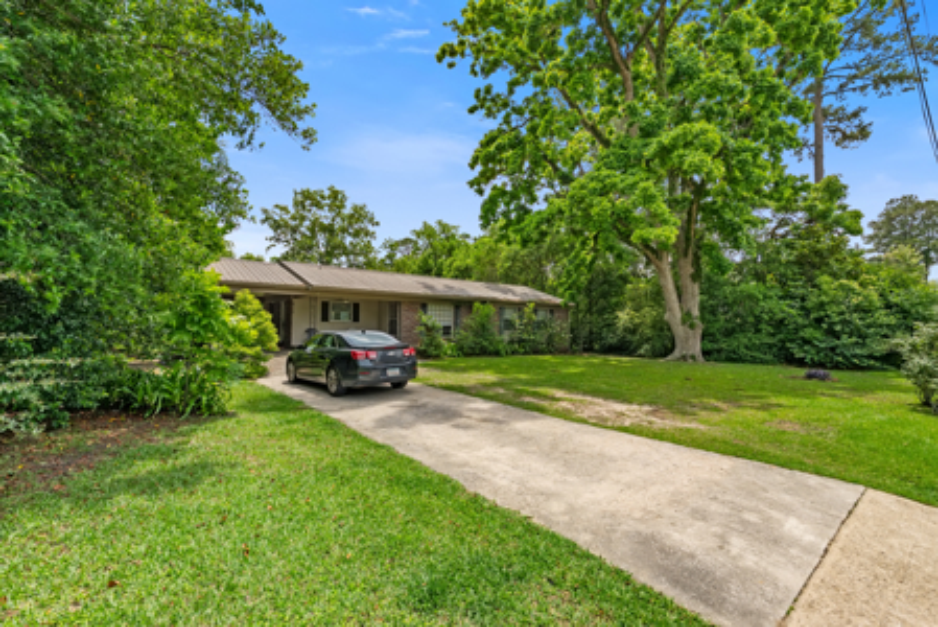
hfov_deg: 96.7
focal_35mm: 16
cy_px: 314
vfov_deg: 73.8
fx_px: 417
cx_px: 469
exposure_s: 1/30
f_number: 5.6
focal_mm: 16
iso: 80
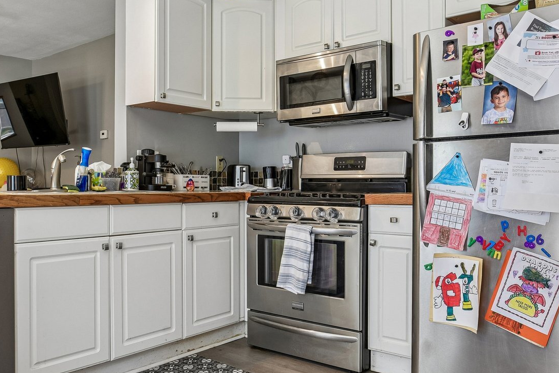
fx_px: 497
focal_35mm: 32
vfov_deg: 41.1
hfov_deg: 58.7
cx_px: 258
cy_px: 183
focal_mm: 17
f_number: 11
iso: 400
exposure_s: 1/15
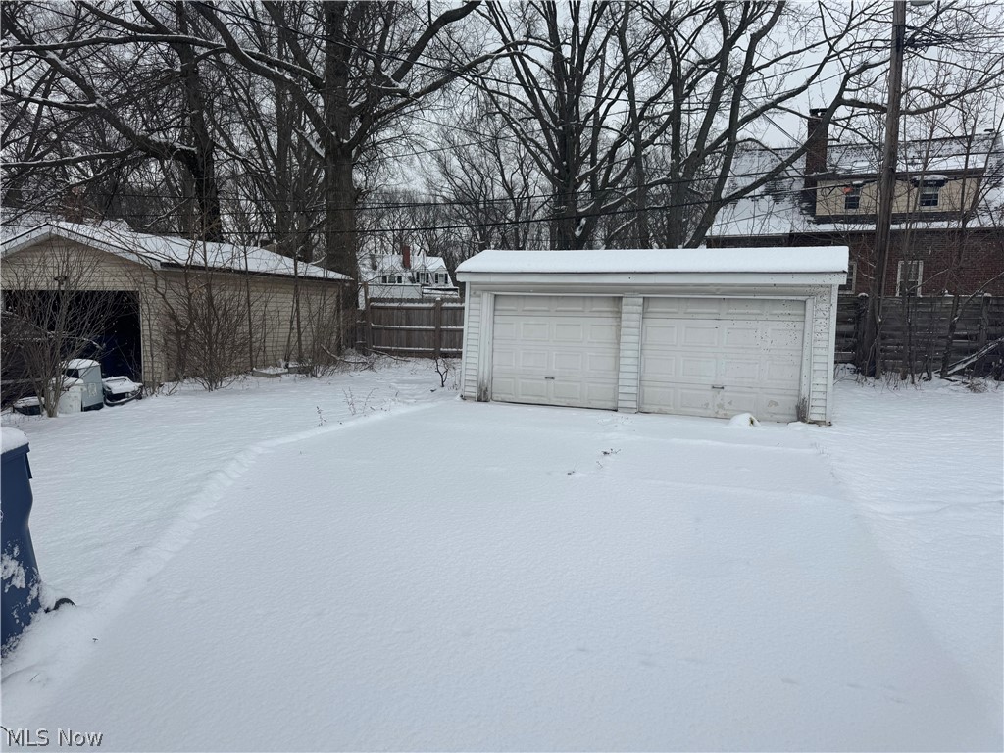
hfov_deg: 71.6
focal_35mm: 24
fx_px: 696
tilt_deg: -5.9
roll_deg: -2.7
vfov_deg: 56.8
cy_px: 376
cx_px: 502
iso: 80
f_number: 1.78
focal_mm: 6.76
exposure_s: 1/2710
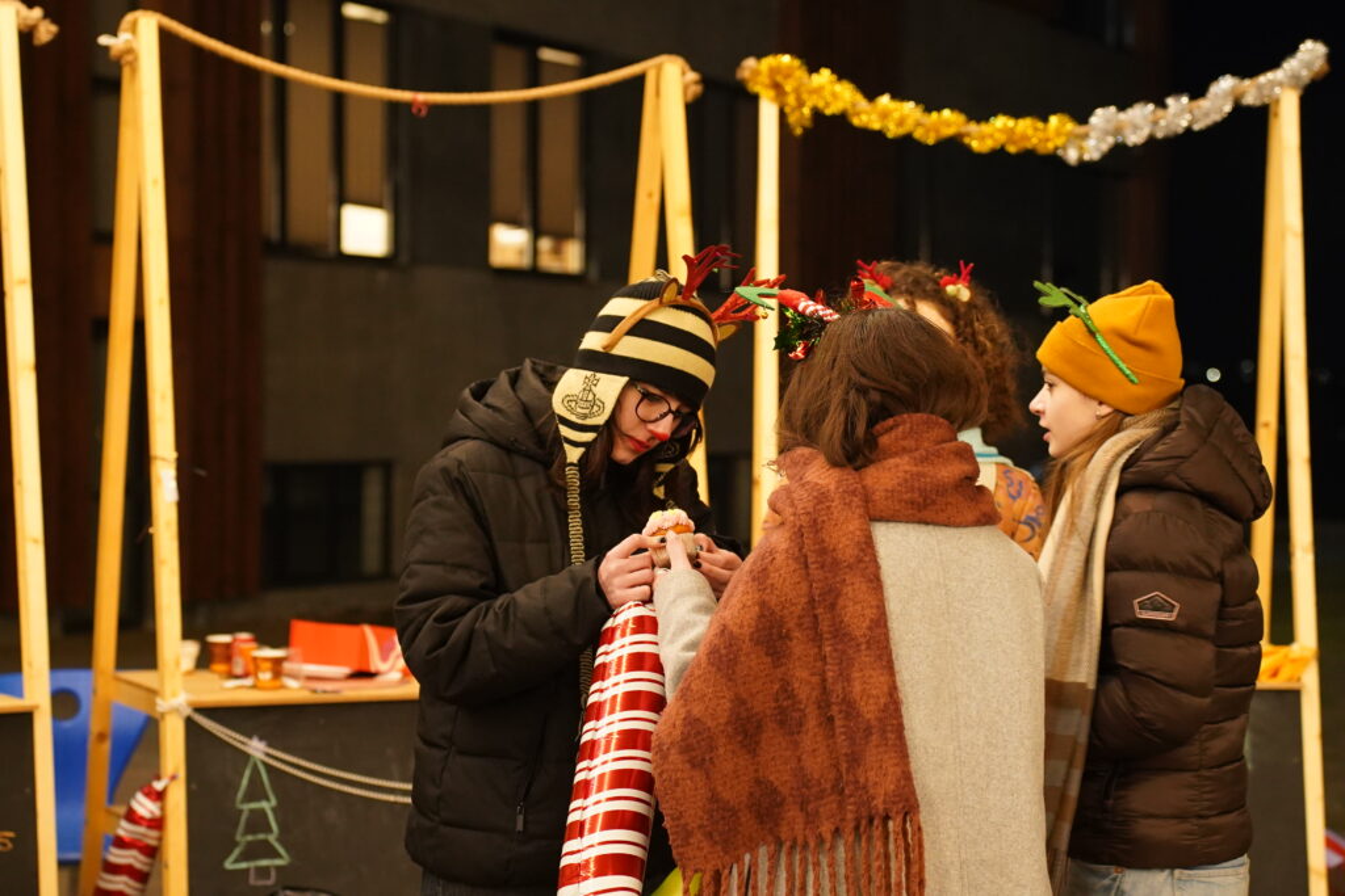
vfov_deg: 18.2
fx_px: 2802
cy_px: 448
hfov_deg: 27.0
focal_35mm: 75
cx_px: 672
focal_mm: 50
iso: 2500
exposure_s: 1/100
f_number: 2.8
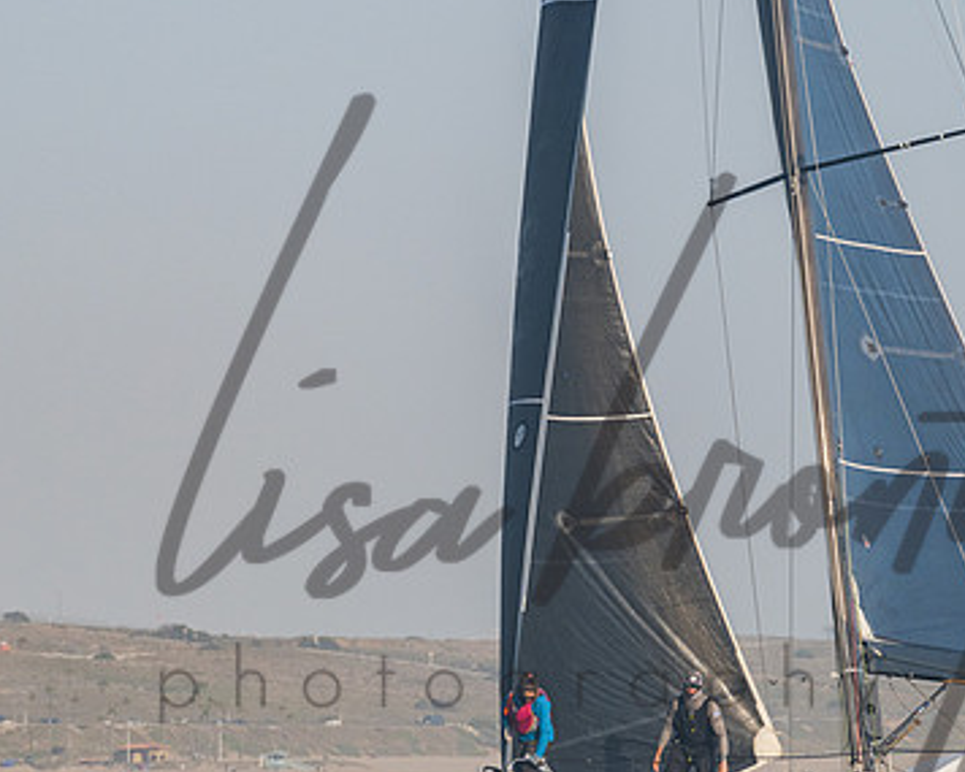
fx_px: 11370
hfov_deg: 4.9
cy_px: 363
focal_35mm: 398
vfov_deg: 3.9
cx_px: 645
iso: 400
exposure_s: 1/1000
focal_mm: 200
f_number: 8
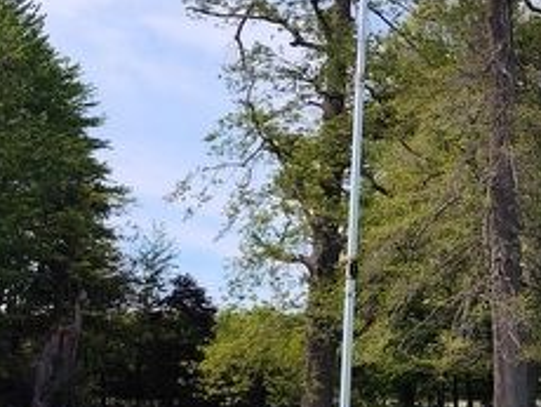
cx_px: 633
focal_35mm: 80
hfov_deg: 22.6
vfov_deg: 18.4
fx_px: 1252
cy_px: 245
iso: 100
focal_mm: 5.56
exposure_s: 1/1576
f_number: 1.8
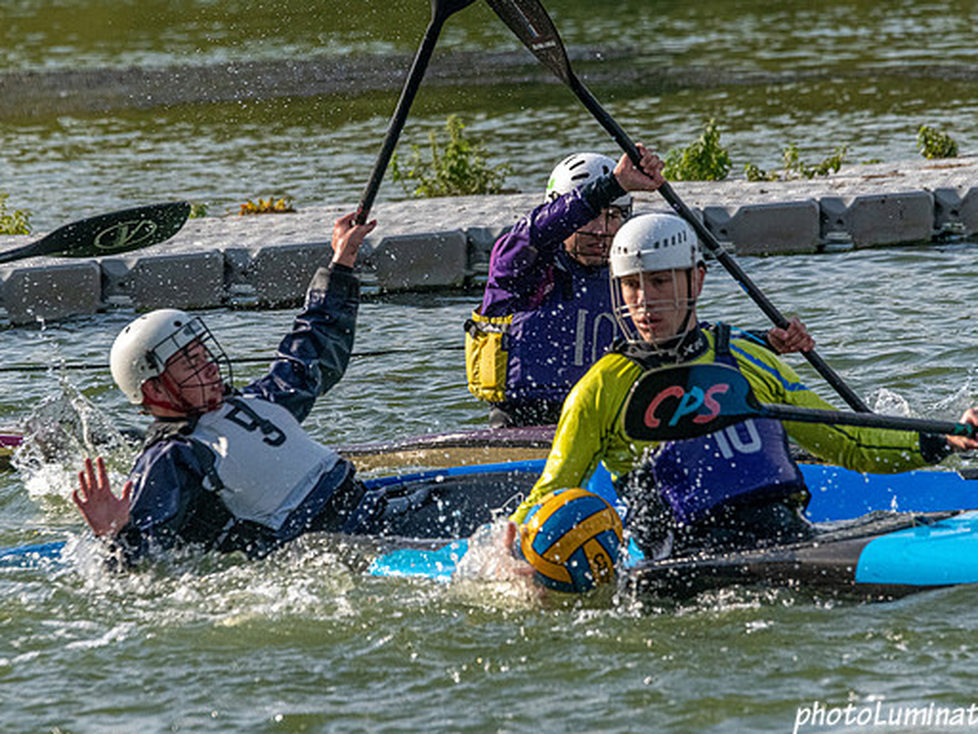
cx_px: 424
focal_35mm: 503
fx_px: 14211
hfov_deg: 3.9
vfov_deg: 3.0
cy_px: 425
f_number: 10
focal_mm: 400
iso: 2500
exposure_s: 1/3200
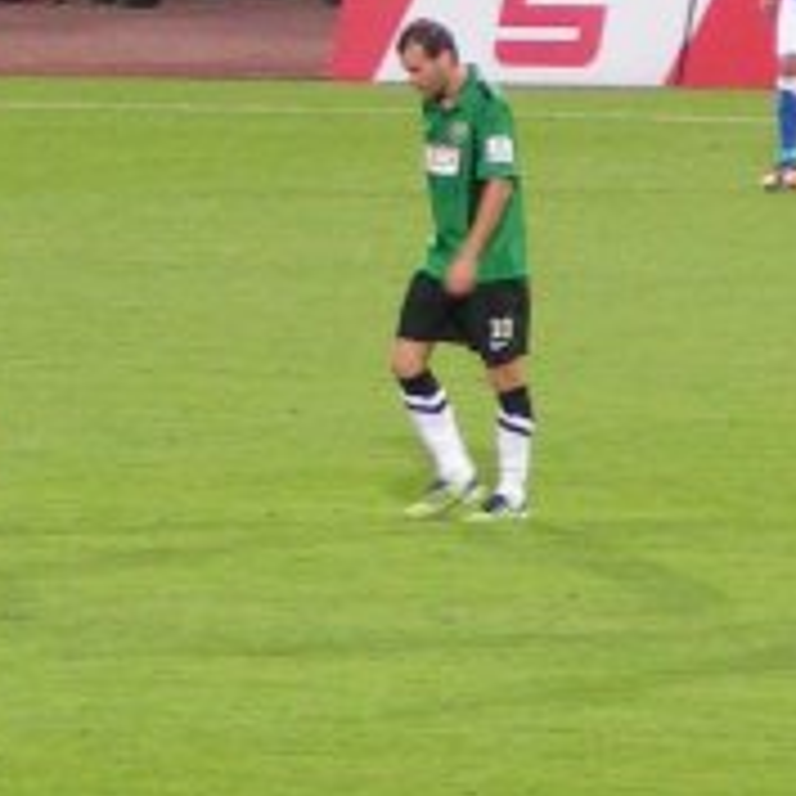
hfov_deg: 2.4
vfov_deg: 2.4
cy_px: -256
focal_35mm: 719
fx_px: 18706
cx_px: -423
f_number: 3.5
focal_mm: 27.5
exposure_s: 1/60
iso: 200
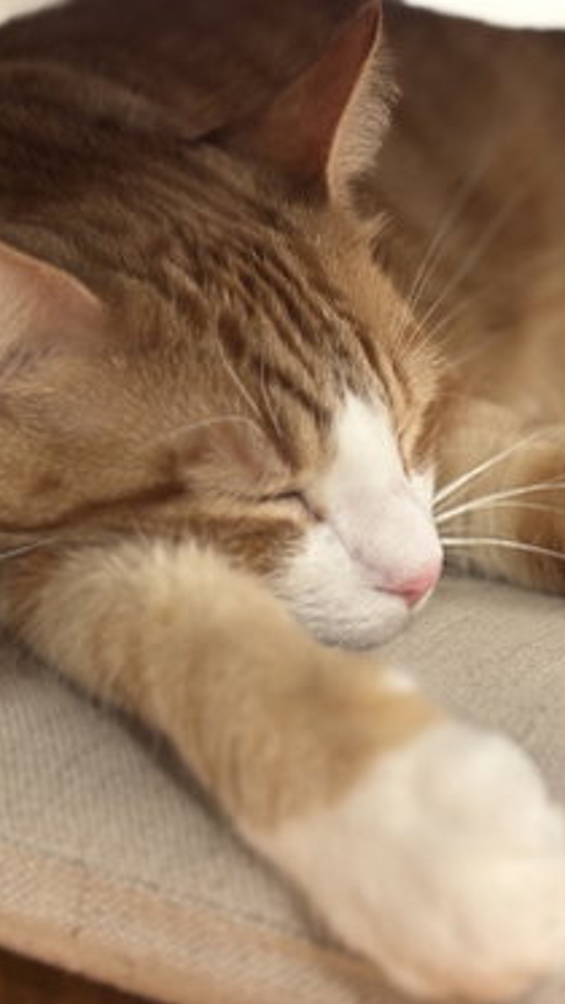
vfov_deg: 27.9
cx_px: 301
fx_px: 2023
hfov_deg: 15.9
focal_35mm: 76
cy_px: 502
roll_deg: -5.5
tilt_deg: -15.6
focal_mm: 5.96
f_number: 1.6
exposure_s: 1/30
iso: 320
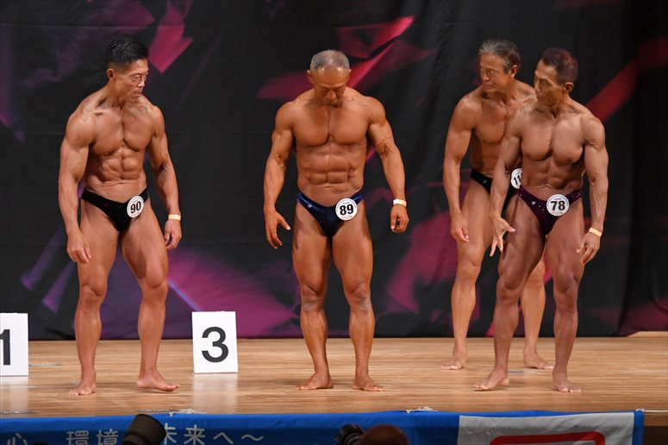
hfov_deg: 8.1
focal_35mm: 255
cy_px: 222
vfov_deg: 5.4
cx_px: 334
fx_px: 4729
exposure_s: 1/400
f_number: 5.6
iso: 4500
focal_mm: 170
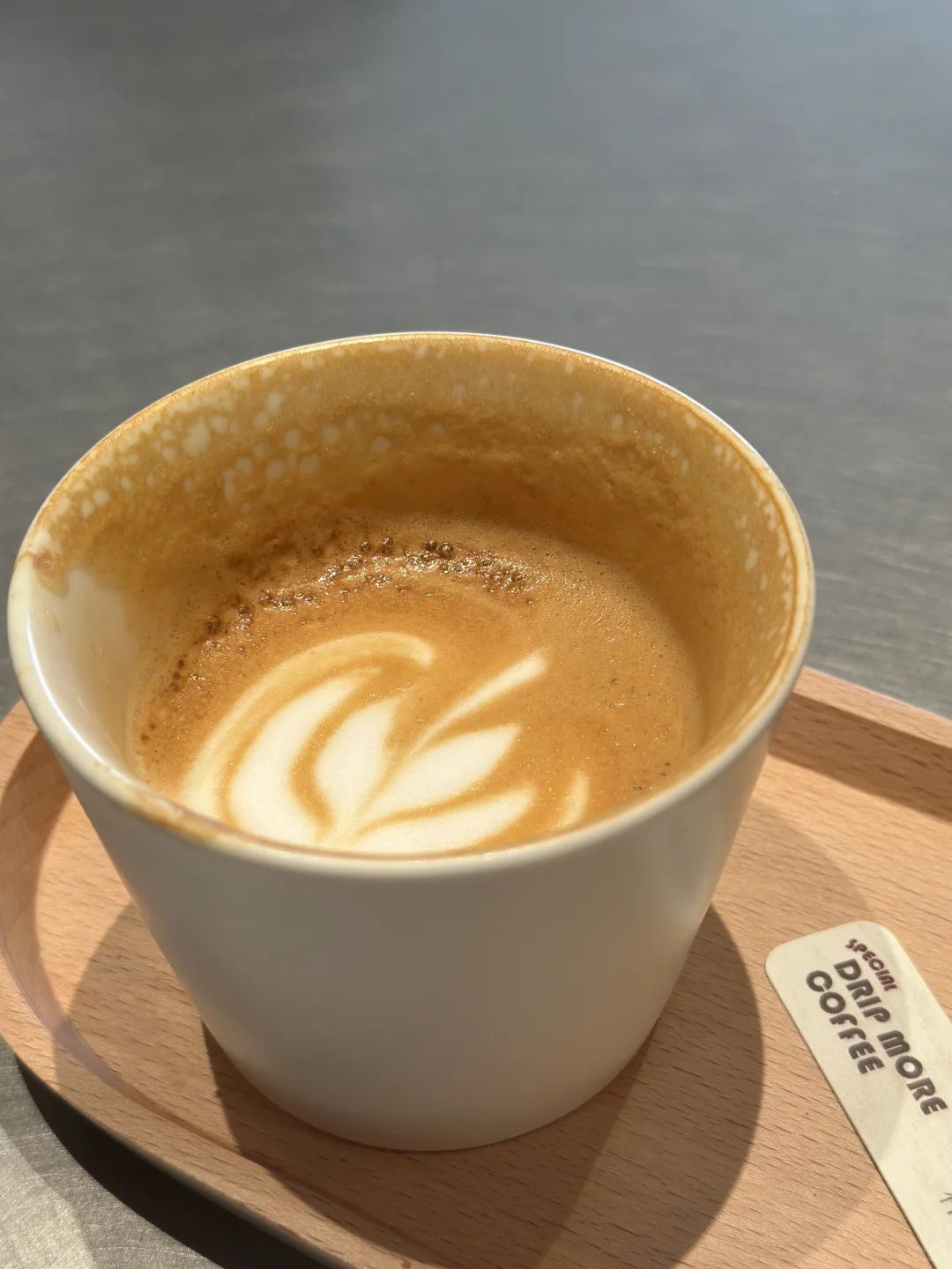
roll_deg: +2.1
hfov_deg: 30.3
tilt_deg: -43.8
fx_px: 1760
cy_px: 634
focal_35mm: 48
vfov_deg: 39.7
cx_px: 476
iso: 64
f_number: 1.78
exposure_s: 1/128
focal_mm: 6.86
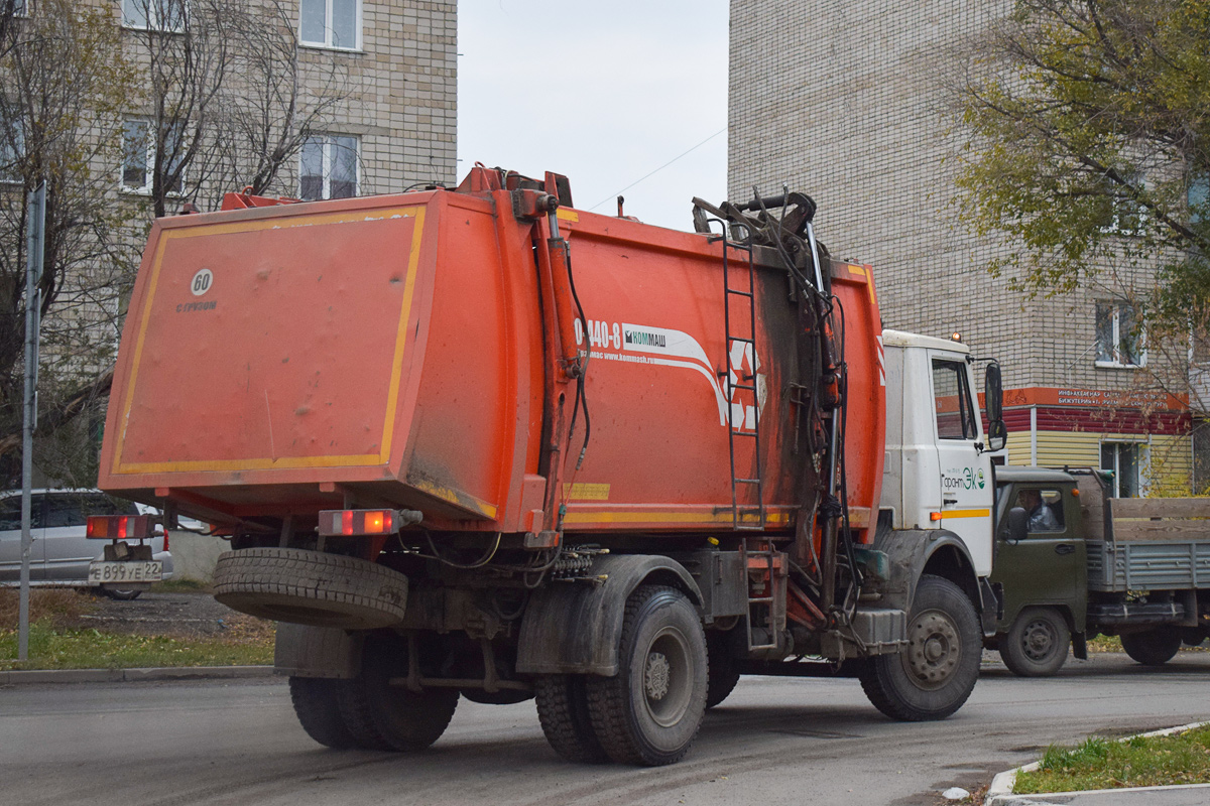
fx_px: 1916
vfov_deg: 23.8
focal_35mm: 57
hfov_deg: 35.1
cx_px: 605
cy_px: 403
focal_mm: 38
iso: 800
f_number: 4.8
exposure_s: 1/640
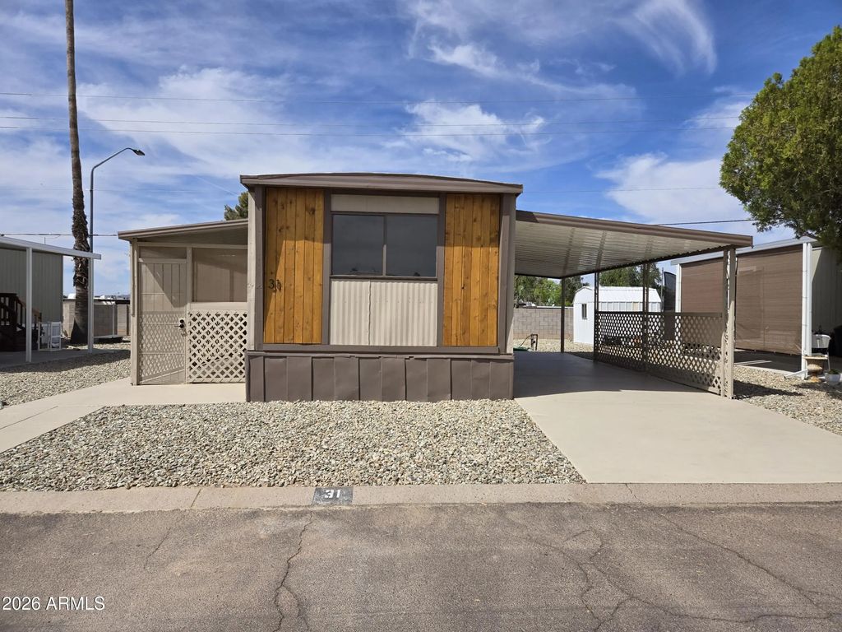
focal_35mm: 23
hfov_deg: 73.9
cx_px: 421
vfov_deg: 58.9
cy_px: 316
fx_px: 559
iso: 25
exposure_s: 1/3034
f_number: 1.8
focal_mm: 5.4
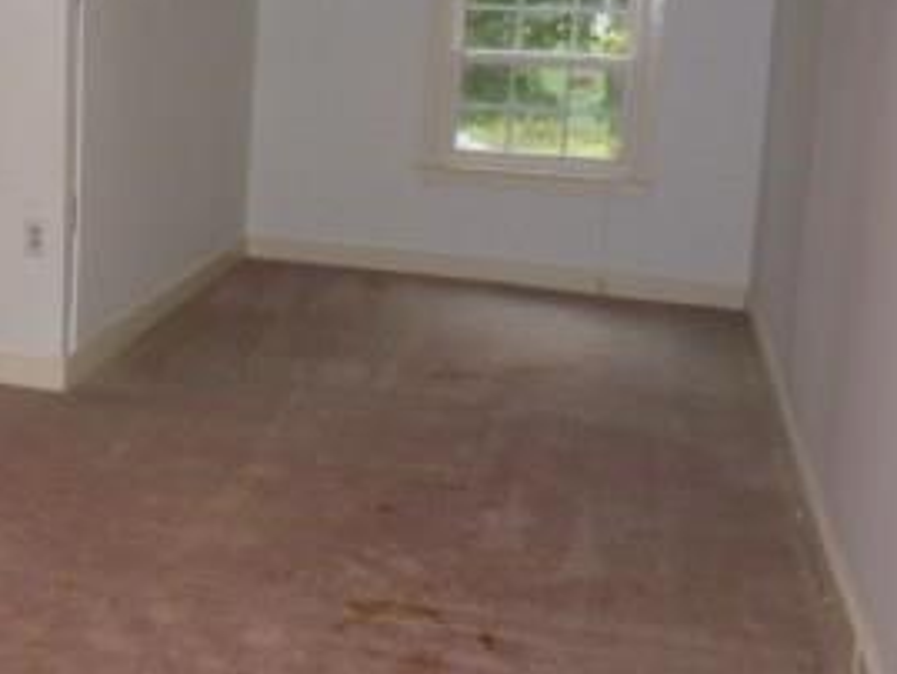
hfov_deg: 30.9
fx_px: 1478
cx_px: -30
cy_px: 250
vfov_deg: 25.6
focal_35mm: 57
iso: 250
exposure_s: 1/60
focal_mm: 4.3
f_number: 3.3
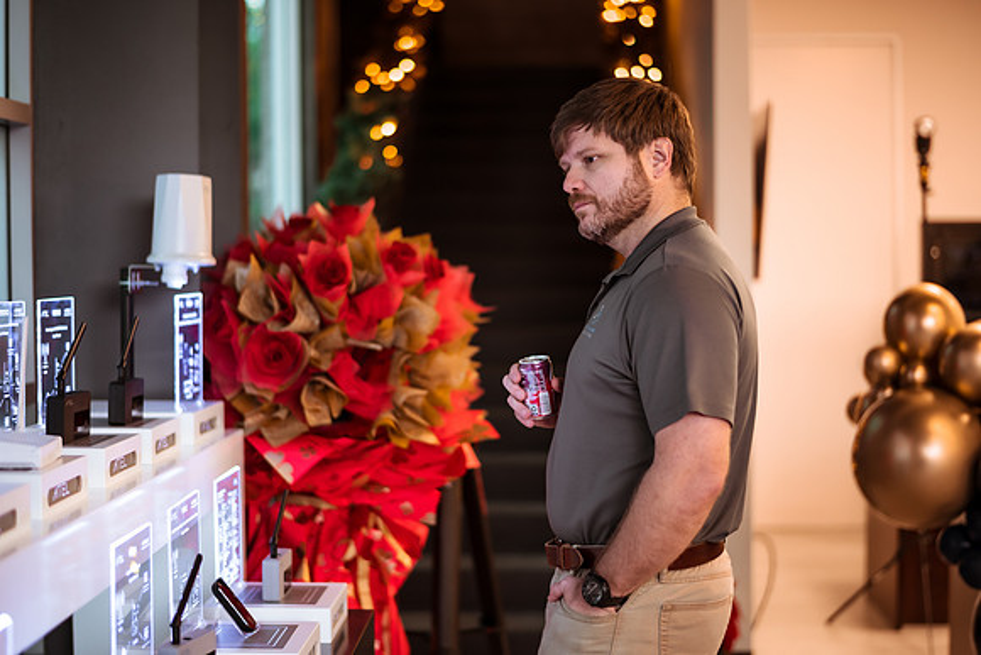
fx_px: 1581
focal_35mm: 58
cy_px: 328
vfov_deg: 23.4
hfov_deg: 34.5
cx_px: 490
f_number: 1.4
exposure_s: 1/125
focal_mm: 58
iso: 800
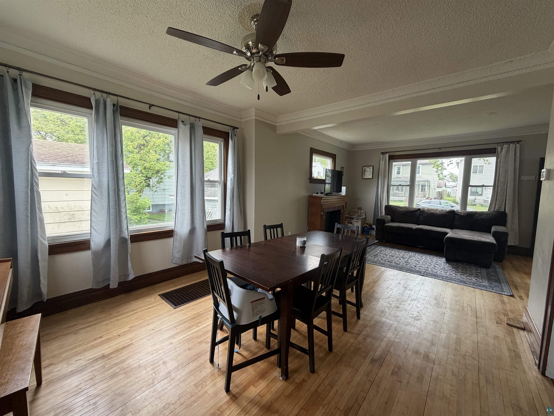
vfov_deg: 85.7
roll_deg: -0.7
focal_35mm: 14
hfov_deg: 102.1
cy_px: 208
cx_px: 277
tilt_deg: -5.9
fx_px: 224
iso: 160
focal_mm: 2.22
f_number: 2.2
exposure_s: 1/121
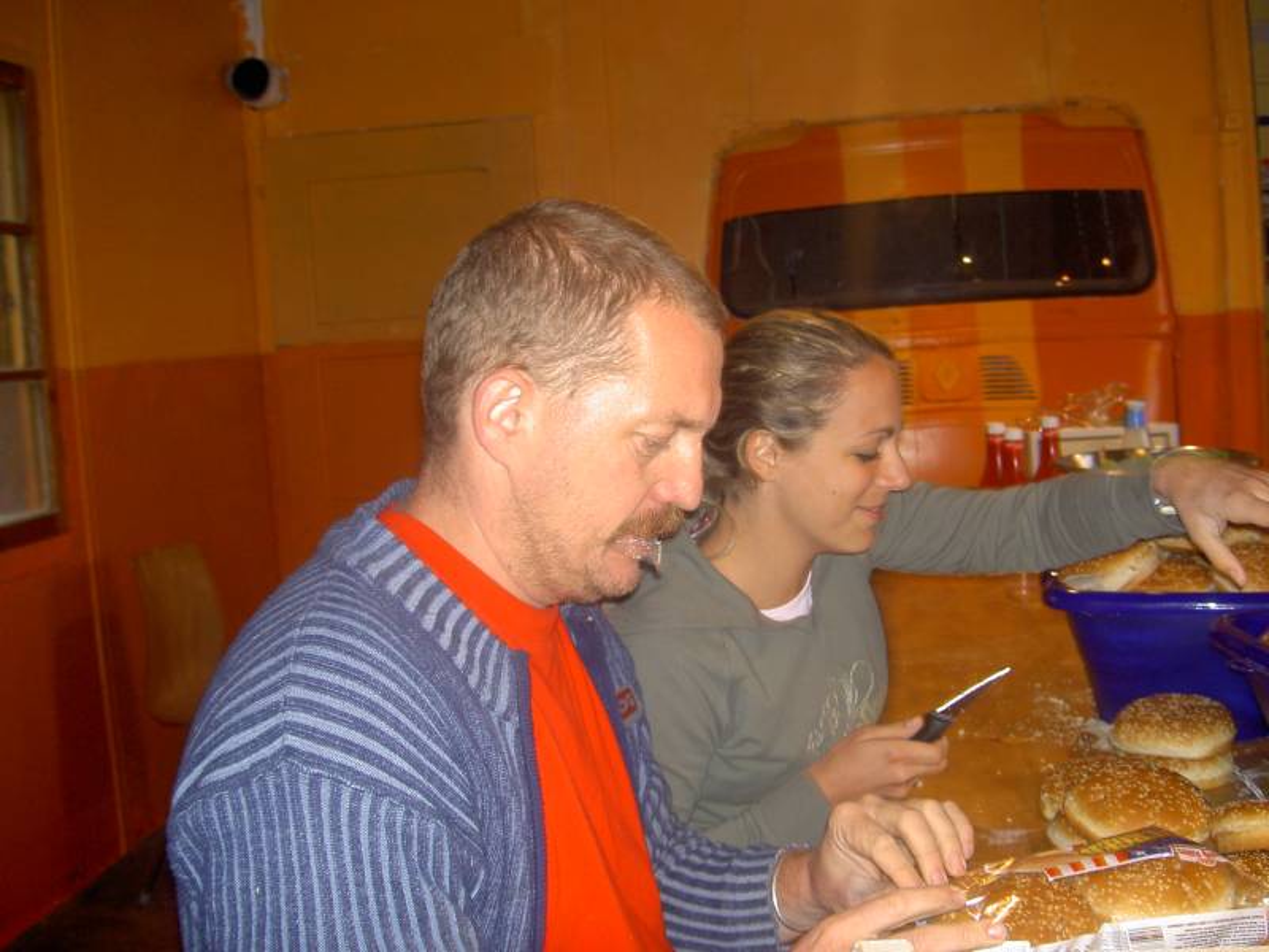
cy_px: 476
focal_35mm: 39
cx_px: 634
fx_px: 1430
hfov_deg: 47.9
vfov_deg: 36.8
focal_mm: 8
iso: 100
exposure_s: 1/8
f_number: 2.8
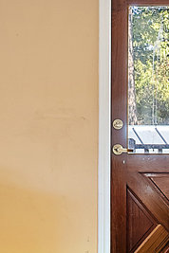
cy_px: 111
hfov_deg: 13.8
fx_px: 676
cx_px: -38
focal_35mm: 96
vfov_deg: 21.2
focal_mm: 16
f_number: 7.1
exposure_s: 1/4
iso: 400
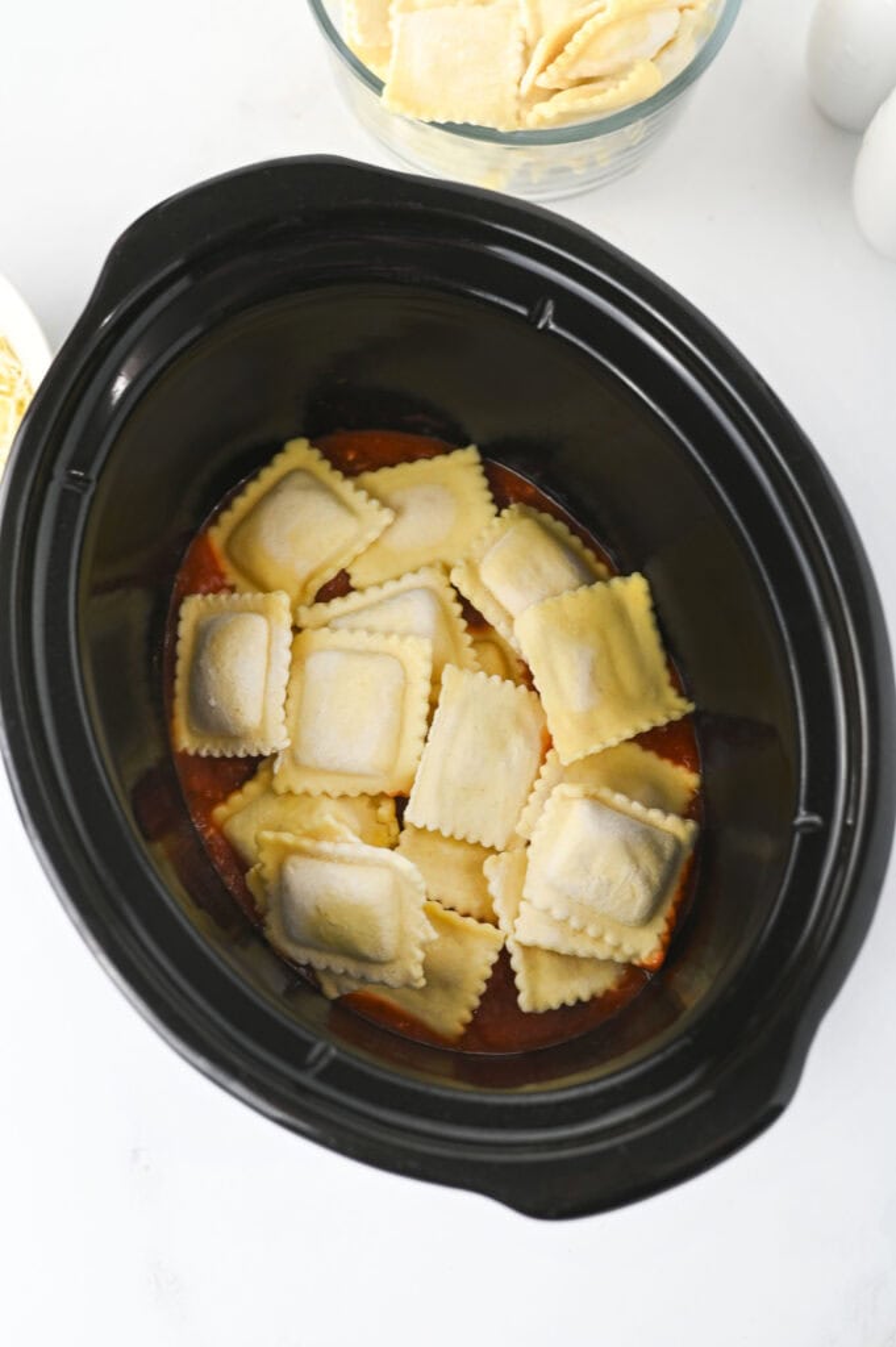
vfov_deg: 39.6
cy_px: 674
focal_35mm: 50
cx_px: 448
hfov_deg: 26.9
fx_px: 1870
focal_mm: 50
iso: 400
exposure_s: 1/100
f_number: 4
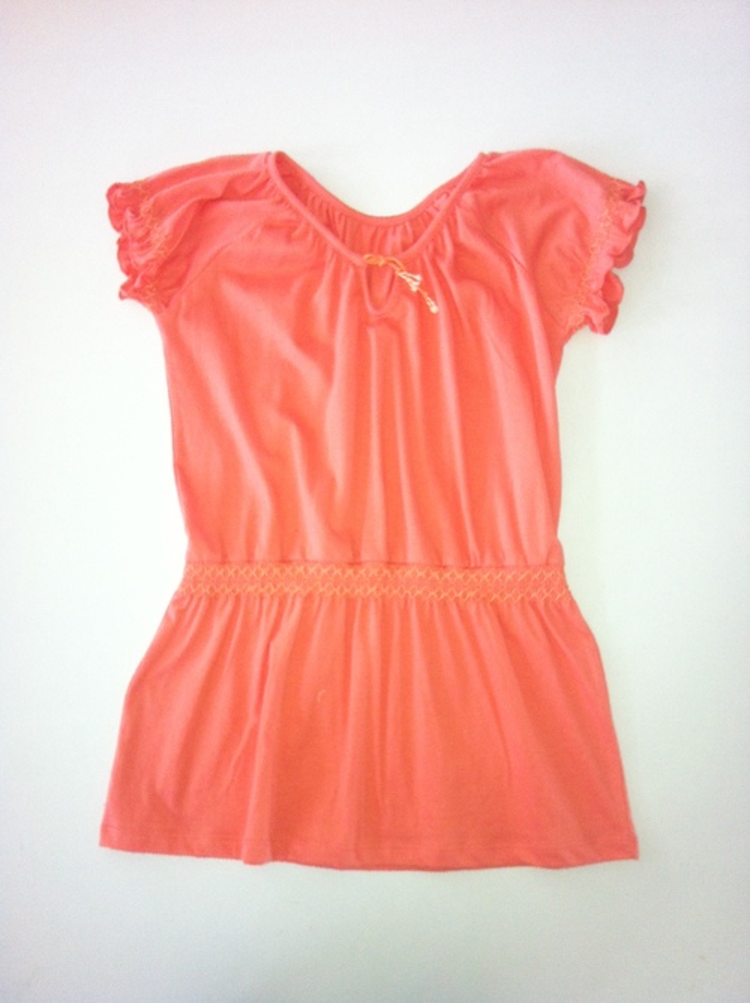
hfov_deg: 40.6
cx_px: 375
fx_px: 1013
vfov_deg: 52.7
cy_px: 502
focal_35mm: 35
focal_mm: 3.85
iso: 100
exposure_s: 1/15
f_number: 2.8
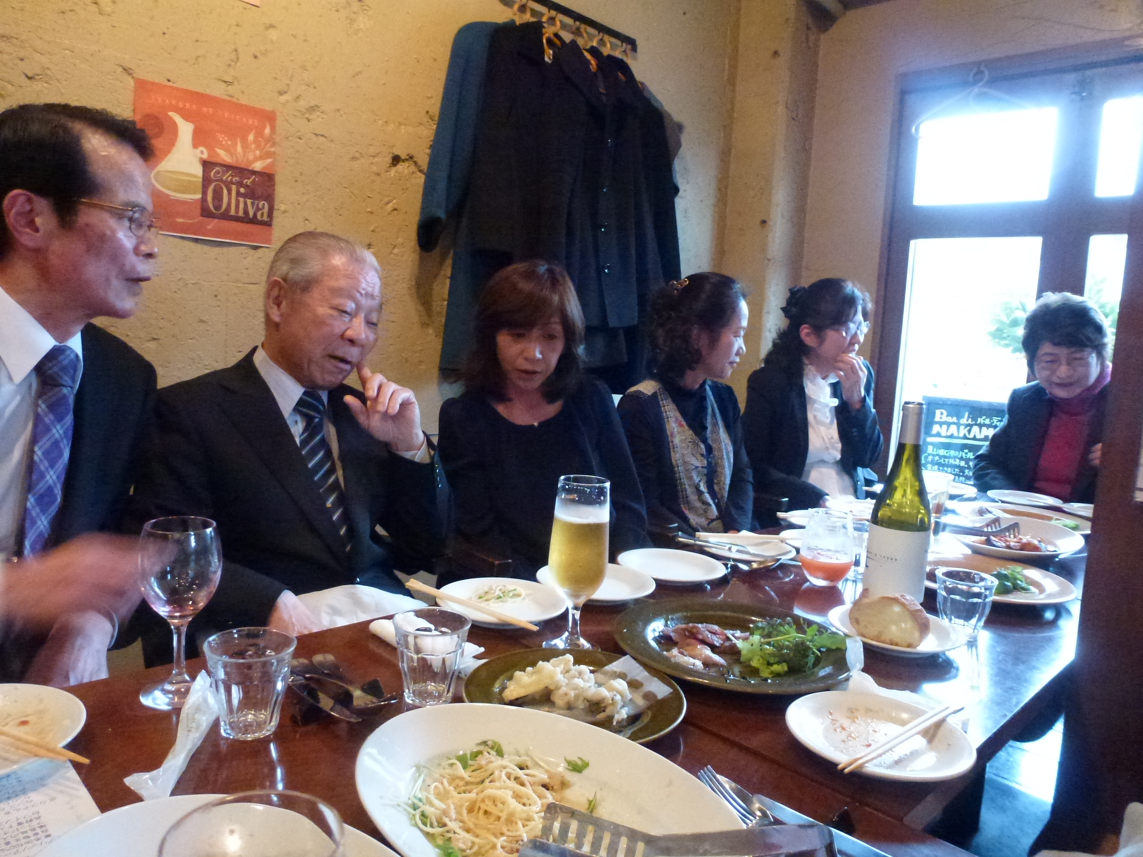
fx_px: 792
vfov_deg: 56.8
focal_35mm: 24
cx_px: 572
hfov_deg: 71.6
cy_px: 428
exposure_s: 1/40
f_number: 3.3
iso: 800
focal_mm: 4.3
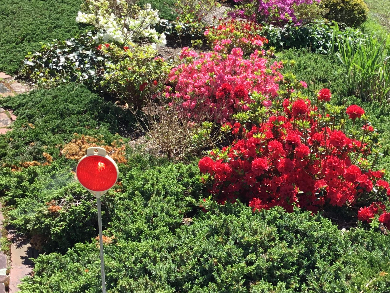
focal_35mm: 56
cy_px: 144
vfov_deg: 26.1
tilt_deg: -16.1
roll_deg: -2.4
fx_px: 631
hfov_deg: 34.0
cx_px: 260
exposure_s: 1/622
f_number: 2.4
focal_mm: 3.3
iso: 25
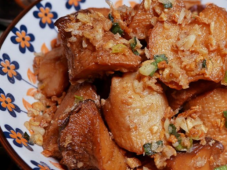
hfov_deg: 34.4
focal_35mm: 55
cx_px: 163
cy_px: 89
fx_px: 361
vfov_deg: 26.6
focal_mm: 17
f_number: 4.1
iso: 800
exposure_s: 1/60
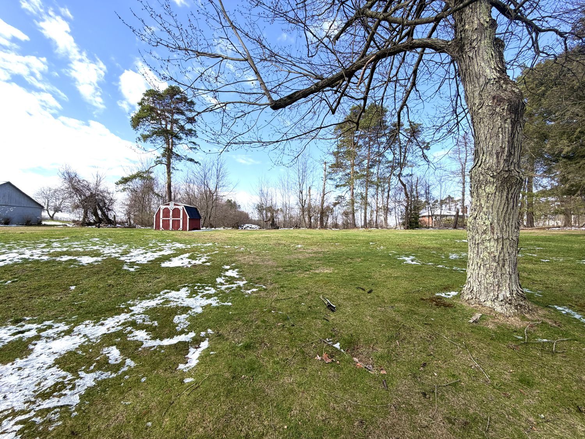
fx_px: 237
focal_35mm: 14
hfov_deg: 102.1
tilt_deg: +3.0
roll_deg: -1.0
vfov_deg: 85.7
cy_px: 220
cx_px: 292
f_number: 2.2
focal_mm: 2.22
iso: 32
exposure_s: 1/770
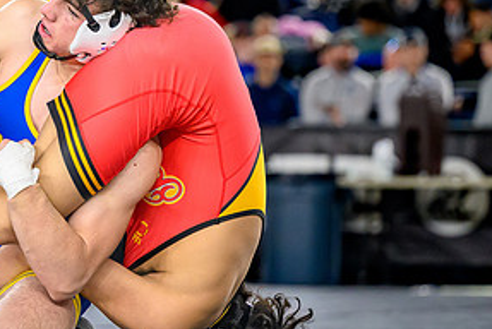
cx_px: 64
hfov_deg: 7.0
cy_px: 108
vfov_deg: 4.7
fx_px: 4008
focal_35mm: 293
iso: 2500
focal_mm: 100
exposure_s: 1/1000
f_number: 2.8
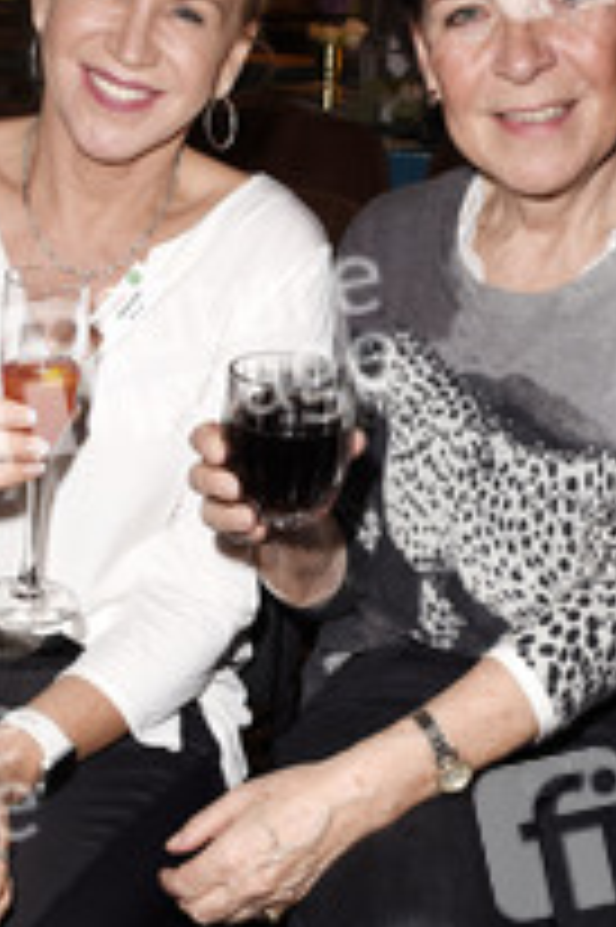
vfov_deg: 31.3
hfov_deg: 21.2
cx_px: 297
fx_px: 1645
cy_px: 590
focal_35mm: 64
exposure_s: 1/50
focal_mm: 22
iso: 320
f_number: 6.3
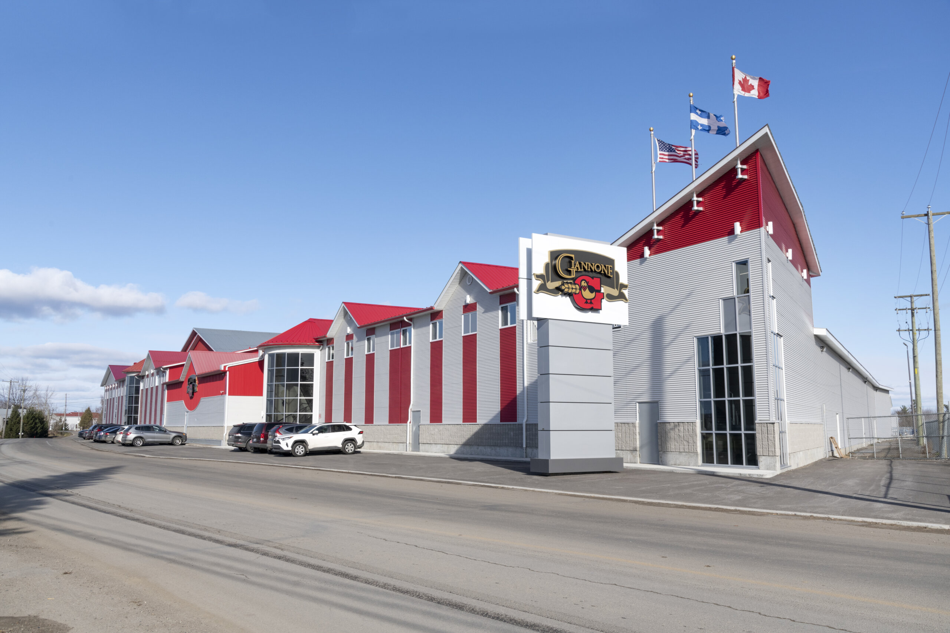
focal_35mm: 30
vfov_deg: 43.6
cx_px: 475
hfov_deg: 61.9
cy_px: 316
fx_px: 792
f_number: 11
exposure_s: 1/500
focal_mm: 30
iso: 200
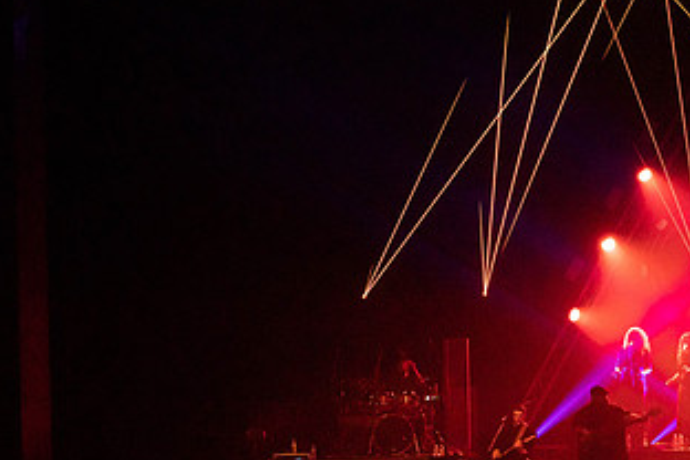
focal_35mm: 130
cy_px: 205
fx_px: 2491
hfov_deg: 15.6
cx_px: 619
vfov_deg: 10.5
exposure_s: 1/250
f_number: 5.6
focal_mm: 70
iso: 8000
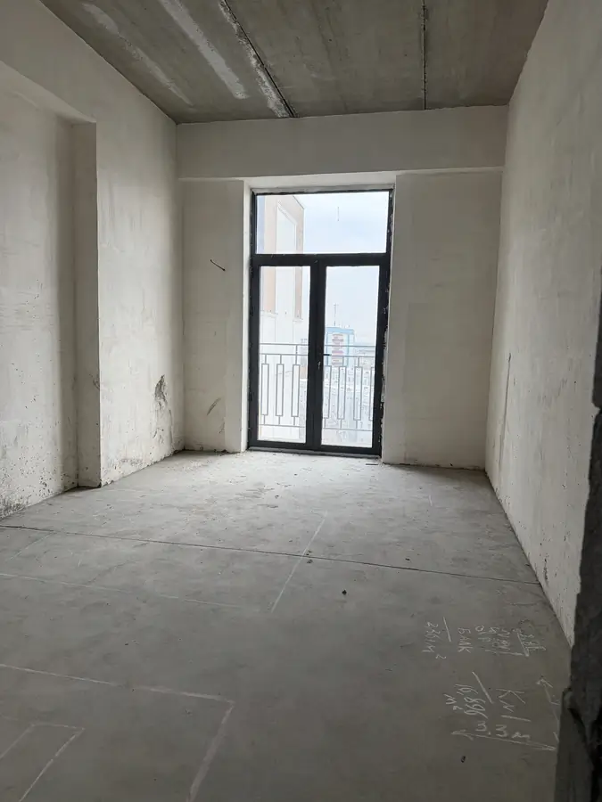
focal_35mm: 24
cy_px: 401
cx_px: 301
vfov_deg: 71.6
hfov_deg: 56.8
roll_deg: -2.1
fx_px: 557
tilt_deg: -6.2
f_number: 1.78
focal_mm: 6.76
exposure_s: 1/60
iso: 250
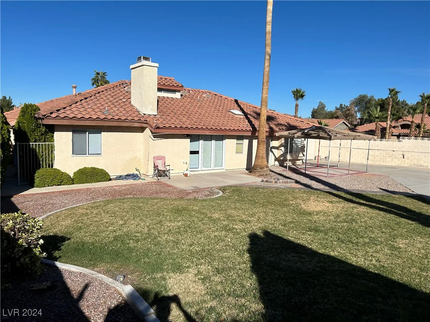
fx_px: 323
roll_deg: -1.6
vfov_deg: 53.1
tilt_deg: -6.1
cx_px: 215
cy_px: 161
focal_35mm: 26
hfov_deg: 67.3
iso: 50
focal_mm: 5.7
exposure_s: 1/8000
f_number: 1.5
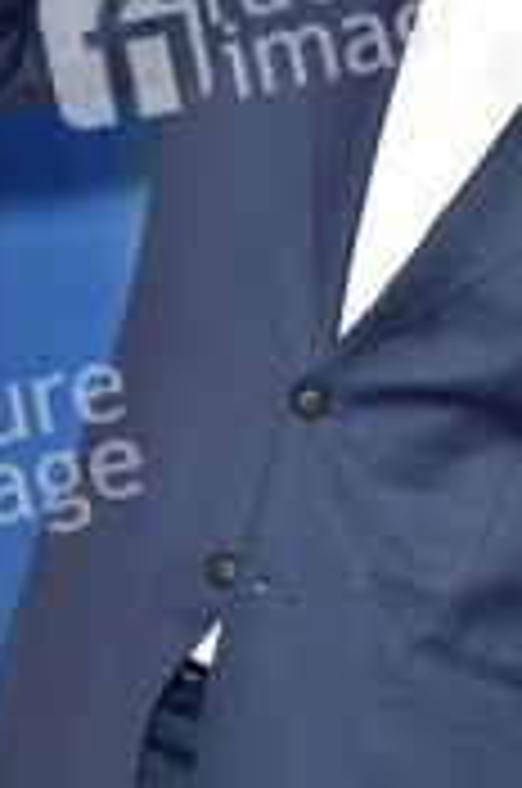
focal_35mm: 355
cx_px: 400
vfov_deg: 5.8
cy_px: 248
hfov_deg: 3.9
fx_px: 7751
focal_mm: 155
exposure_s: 1/250
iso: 2000
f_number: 4.5
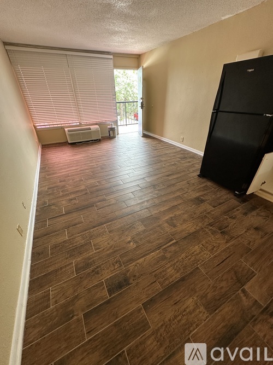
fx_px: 147
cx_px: 136
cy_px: 182
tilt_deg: -32.1
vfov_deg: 102.1
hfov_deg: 85.7
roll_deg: -0.5
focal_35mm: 14
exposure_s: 1/99
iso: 125
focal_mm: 2.22
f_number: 2.2
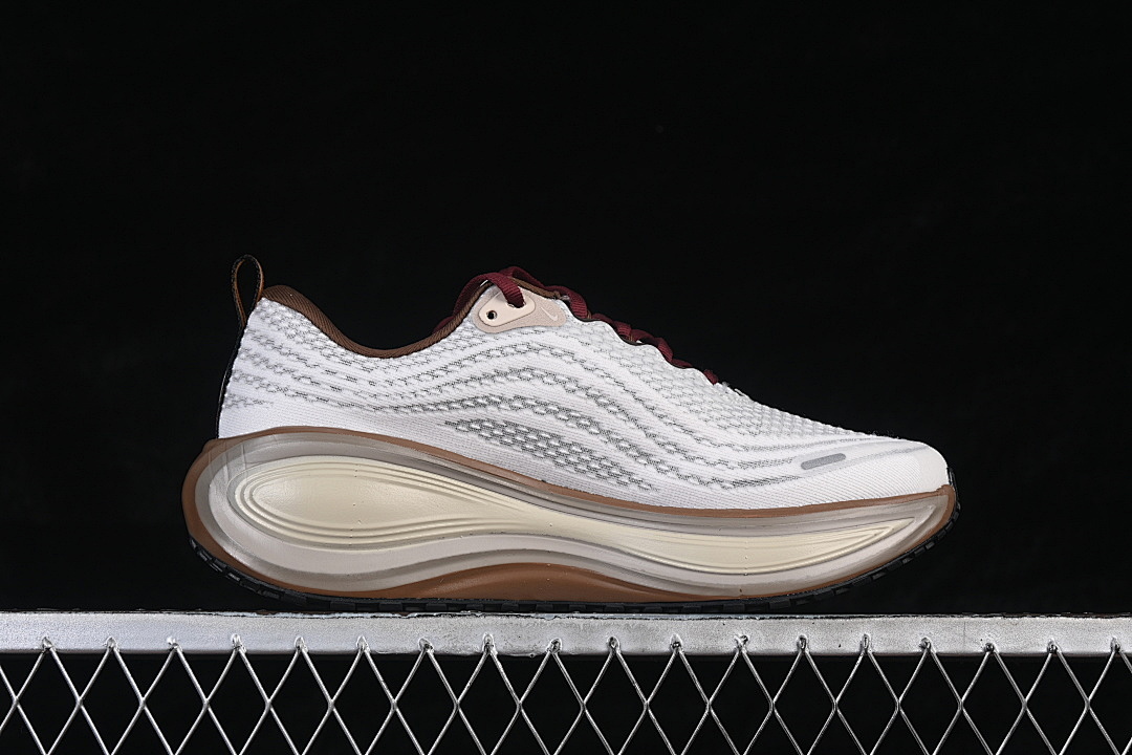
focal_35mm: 75
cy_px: 378
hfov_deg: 27.0
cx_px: 566
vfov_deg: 18.2
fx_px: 2358
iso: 160
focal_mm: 50
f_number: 8
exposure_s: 1/80
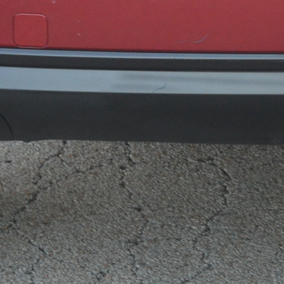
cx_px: 419
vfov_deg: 5.8
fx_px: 2748
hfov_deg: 5.9
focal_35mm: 296
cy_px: -205
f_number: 4.2
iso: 800
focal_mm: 44
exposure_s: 1/50
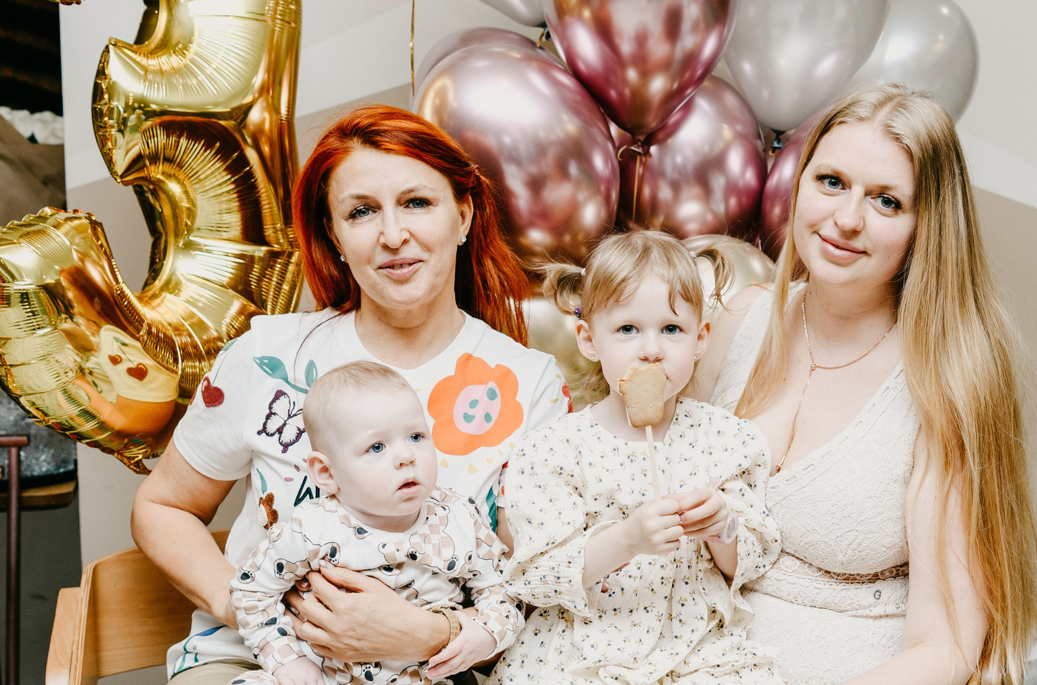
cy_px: 425
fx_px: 1494
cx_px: 697
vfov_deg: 25.8
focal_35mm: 52
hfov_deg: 37.8
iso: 125
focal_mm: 29
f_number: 3.5
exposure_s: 1/160
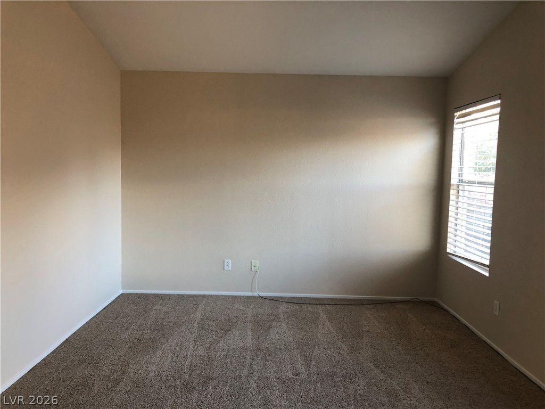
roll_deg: -0.9
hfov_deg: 63.4
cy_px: 204
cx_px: 272
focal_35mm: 28
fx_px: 441
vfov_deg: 49.7
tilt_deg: -5.3
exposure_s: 1/24
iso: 40
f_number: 1.8
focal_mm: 4
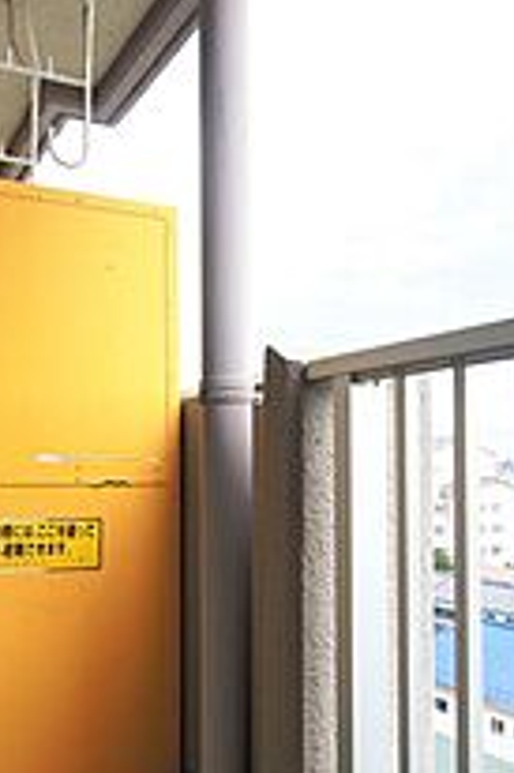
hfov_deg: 37.6
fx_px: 751
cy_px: 447
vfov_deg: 54.2
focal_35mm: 35
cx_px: 193
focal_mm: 10
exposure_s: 1/60
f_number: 5
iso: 100
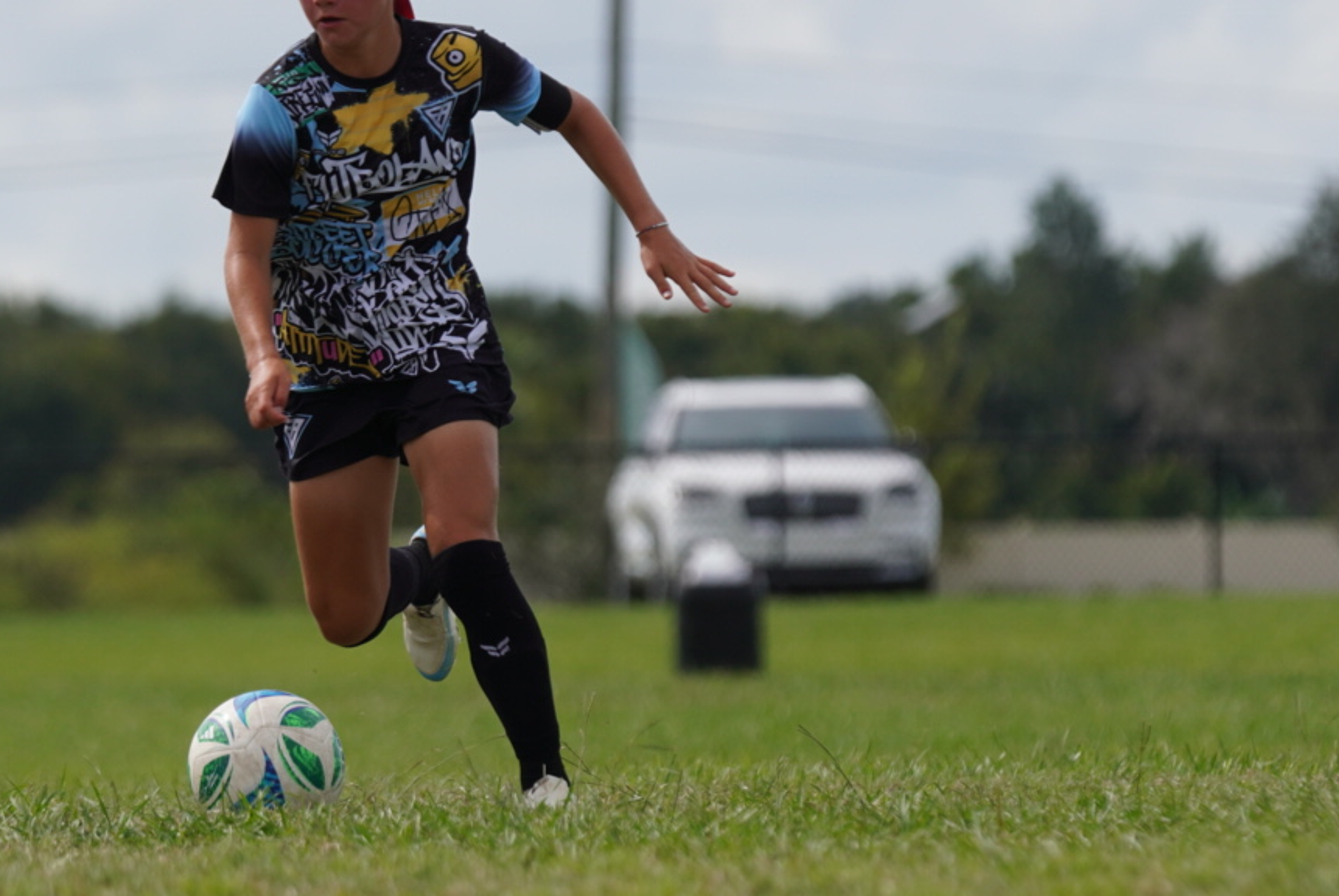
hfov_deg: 3.8
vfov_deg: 2.5
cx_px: 367
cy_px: 305
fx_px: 20328
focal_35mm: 546
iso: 160
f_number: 4
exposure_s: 1/2000
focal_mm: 194
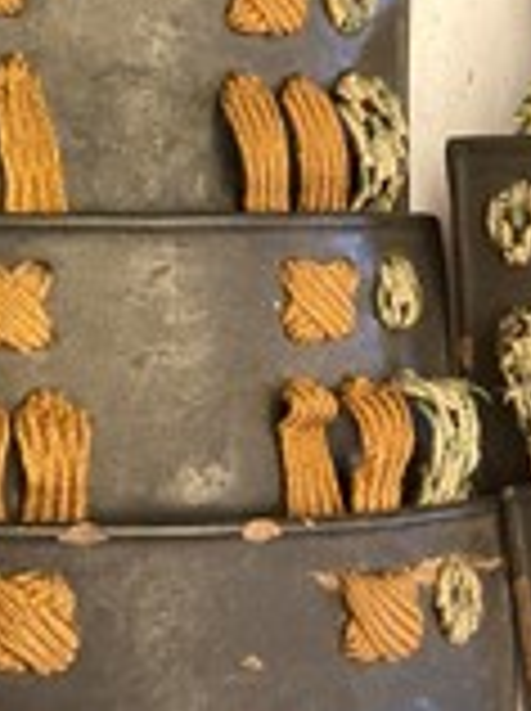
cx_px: -108
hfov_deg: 19.5
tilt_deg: -82.1
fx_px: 1456
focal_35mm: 71
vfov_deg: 26.8
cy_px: 112
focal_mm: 3.99
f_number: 1.8
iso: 400
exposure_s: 1/33
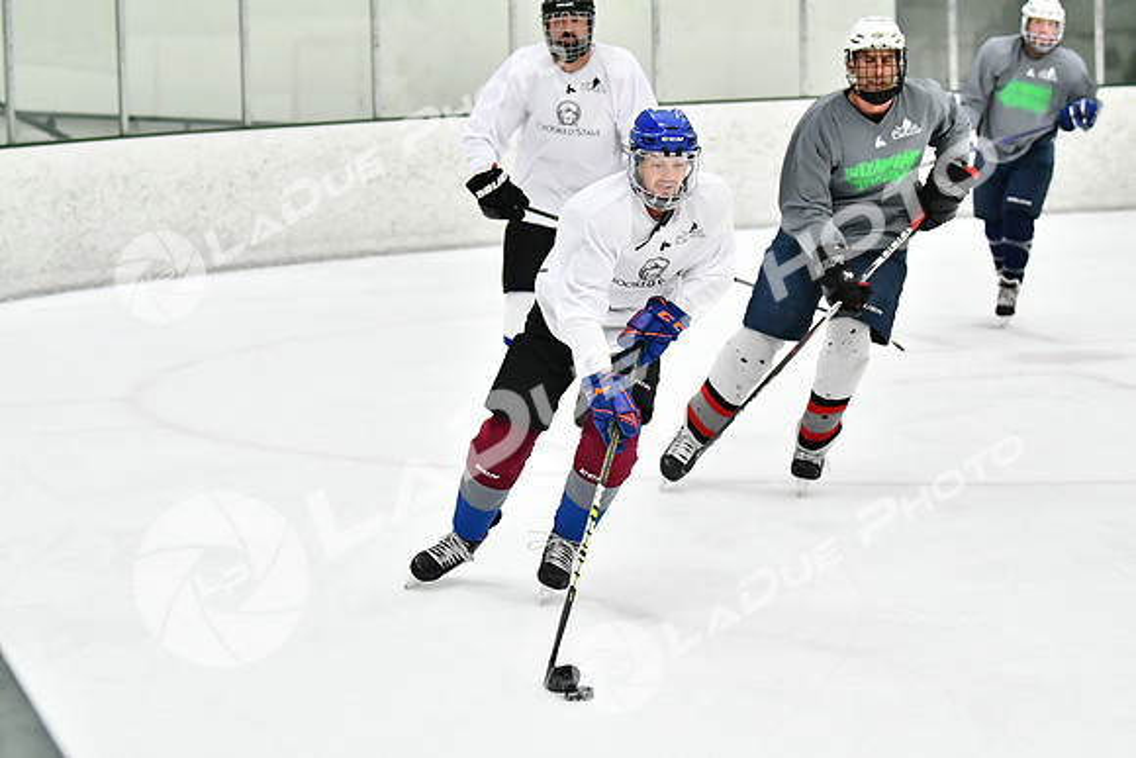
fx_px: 4829
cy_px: 379
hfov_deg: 13.4
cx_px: 568
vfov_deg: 9.0
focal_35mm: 153
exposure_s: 1/1600
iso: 6400
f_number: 2.8
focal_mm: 102
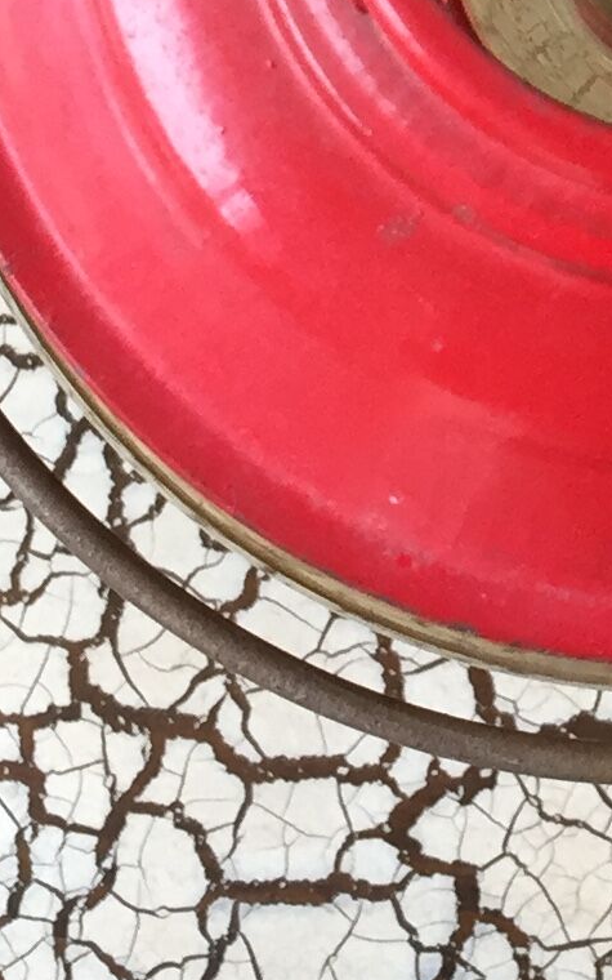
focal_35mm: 132
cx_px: 770
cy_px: -431
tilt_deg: -83.1
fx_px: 3523
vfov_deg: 14.8
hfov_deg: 9.8
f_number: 2.2
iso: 32
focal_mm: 4.15
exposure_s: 1/33
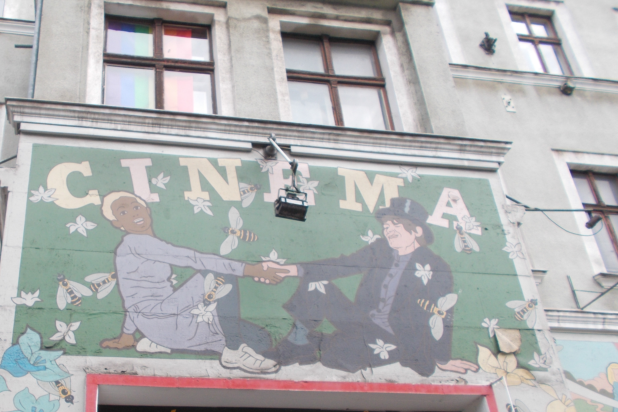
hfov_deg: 47.3
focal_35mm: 40
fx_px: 687
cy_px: 284
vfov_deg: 33.0
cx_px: 184
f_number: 3.2
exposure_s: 1/320
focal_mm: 4.6
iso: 80
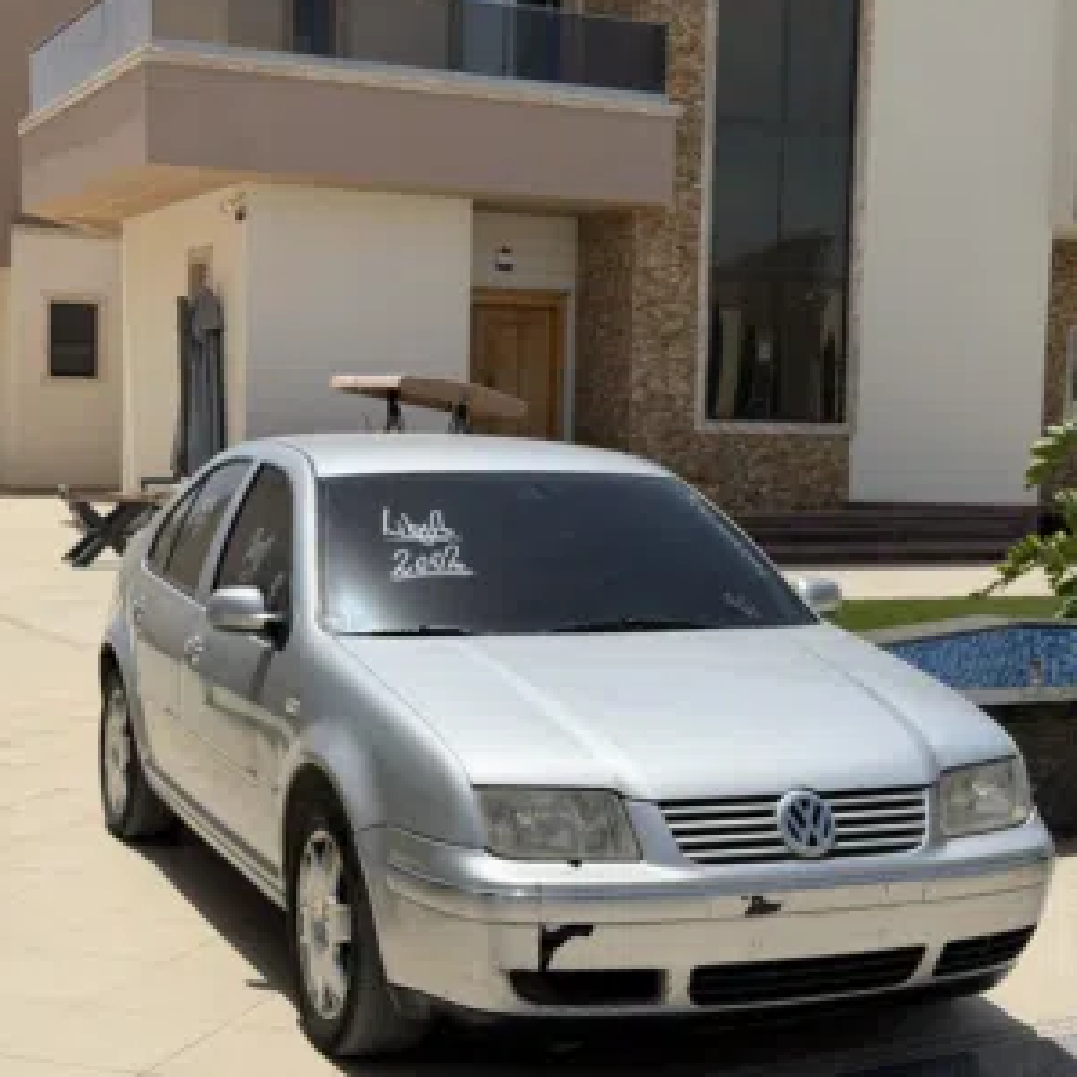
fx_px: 2006
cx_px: 538
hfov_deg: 30.0
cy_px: 542
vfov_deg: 30.0
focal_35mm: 57
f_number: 1.78
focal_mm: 6.76
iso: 80
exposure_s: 1/8772
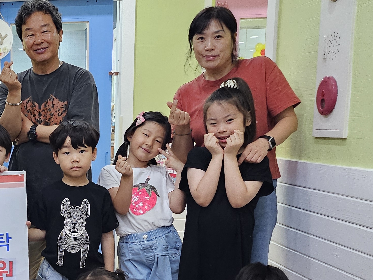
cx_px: -39
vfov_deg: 21.5
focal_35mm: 66
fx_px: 711
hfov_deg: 27.0
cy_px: 274
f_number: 1.8
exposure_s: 1/120
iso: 400
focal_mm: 5
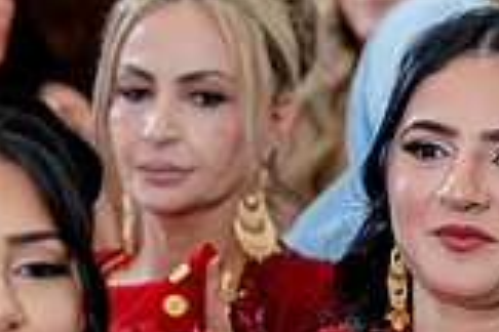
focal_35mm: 250
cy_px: 146
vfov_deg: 5.5
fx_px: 3465
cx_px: 422
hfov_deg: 8.2
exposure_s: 1/160
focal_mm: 70
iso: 800
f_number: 2.8
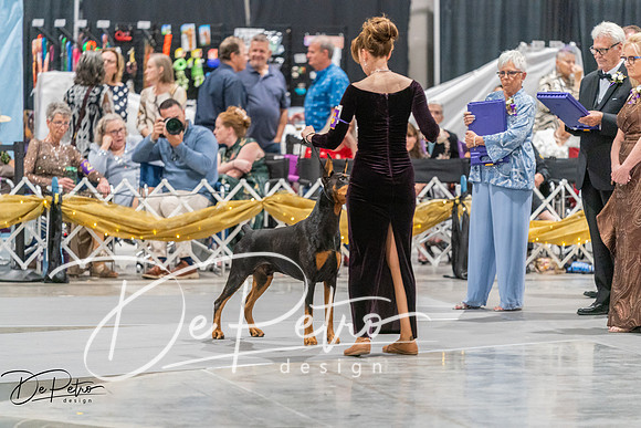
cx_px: 320
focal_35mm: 200
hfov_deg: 10.3
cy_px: 214
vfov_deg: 6.9
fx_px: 3562
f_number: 2.8
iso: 6400
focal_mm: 200
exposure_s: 1/250
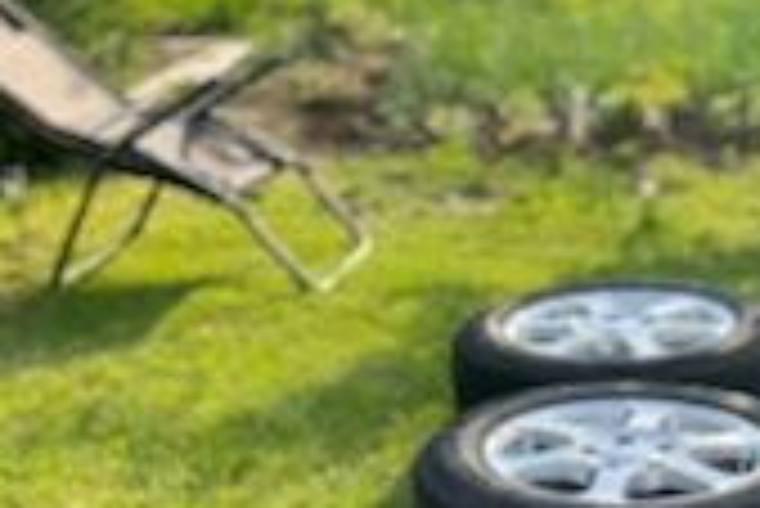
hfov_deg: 30.7
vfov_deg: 17.7
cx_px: 603
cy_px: 881
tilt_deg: -36.6
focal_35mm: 64
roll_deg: +1.2
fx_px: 1352
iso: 50
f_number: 1.5
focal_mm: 5.7
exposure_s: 1/1183
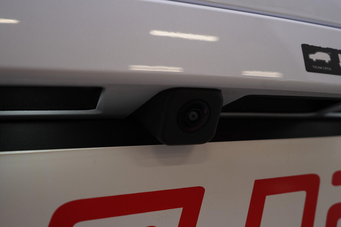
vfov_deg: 36.9
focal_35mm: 36
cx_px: 170
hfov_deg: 53.1
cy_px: 114
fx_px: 341
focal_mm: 24
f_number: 4
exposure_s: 1/80
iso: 125
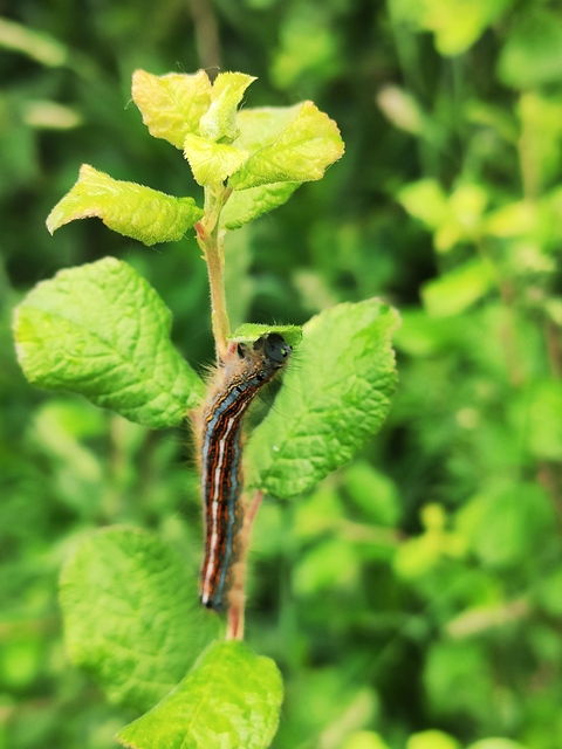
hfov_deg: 53.1
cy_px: 374
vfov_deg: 67.3
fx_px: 563
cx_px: 281
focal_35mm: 26
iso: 112
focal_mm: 4.77
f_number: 1.75
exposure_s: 1/179
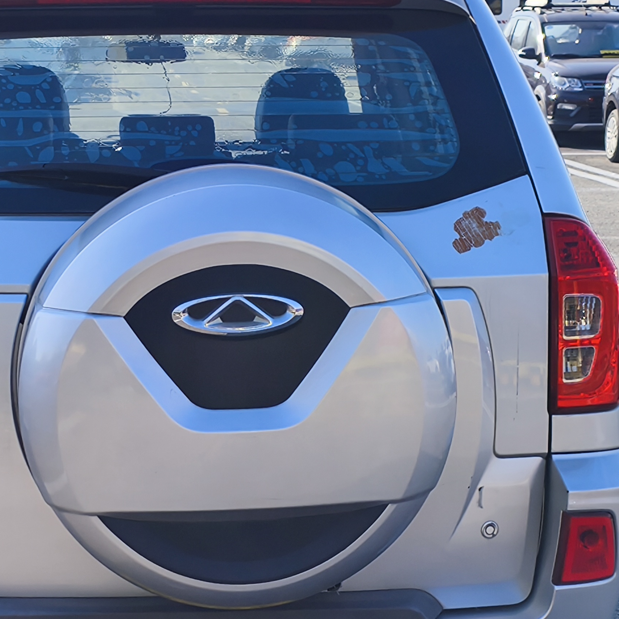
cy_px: 344
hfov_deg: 19.4
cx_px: 170
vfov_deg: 19.5
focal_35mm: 89
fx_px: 1801
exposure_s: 1/3112
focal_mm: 5.84
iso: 80
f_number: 1.6
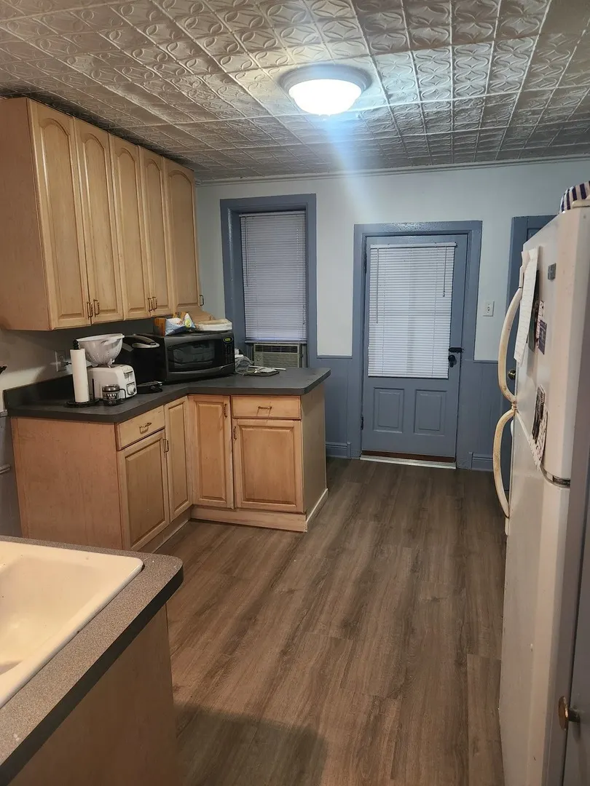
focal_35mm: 23
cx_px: 295
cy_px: 393
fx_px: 523
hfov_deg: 58.9
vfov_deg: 73.9
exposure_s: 1/120
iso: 400
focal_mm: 5.4
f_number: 1.8
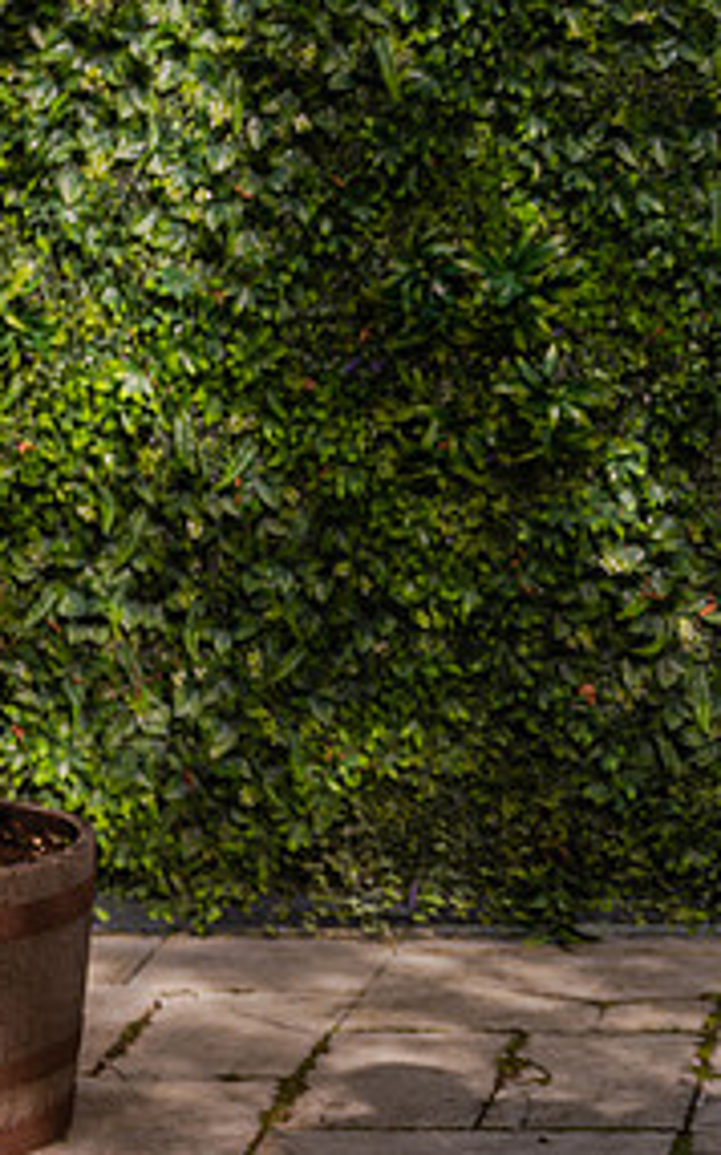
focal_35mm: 145
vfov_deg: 14.4
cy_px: 399
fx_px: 4561
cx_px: 1086
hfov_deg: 8.8
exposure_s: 1/250
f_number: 5
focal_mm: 70
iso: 100
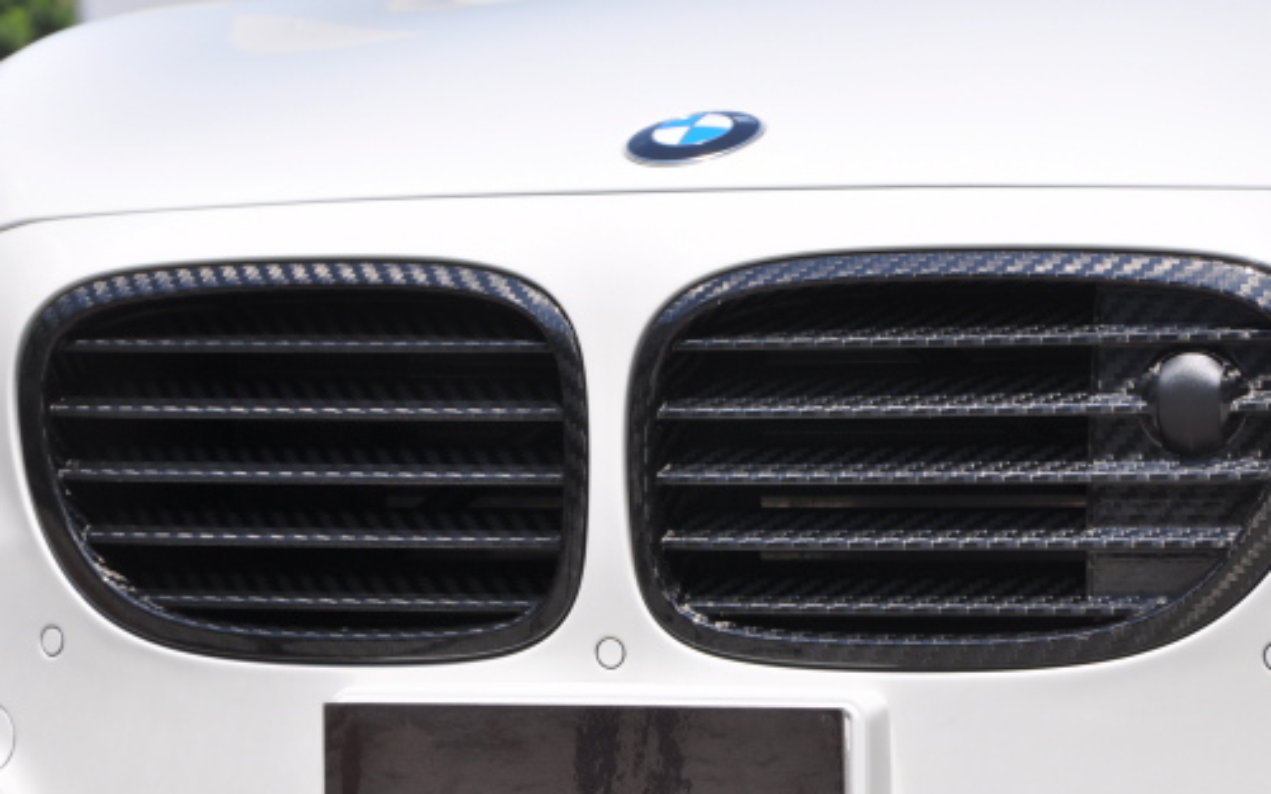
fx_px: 6061
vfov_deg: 7.5
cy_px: 478
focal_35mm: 175
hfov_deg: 12.0
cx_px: 688
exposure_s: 1/400
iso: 200
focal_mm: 98
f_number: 10
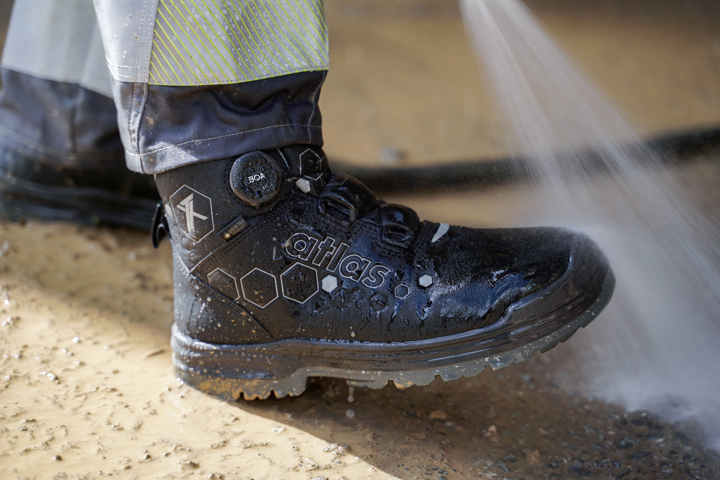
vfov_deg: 18.2
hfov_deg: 27.0
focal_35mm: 75
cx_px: 360
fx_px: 1500
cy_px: 240
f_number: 3.5
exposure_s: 1/400
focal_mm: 75
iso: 100
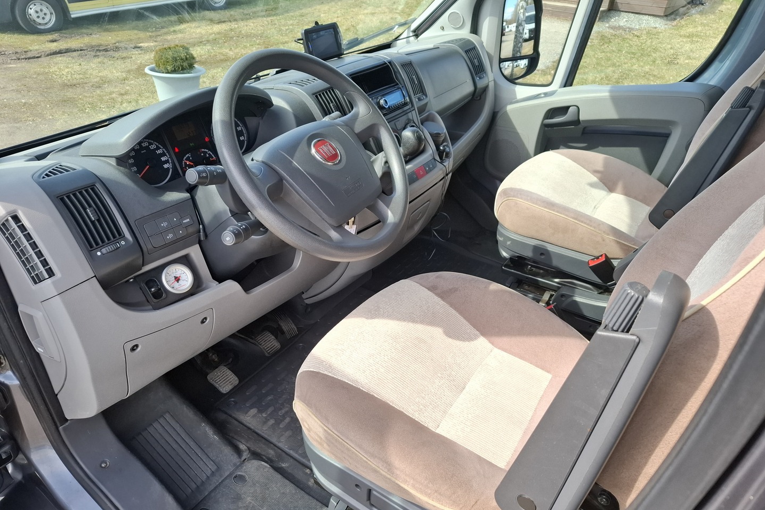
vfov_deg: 53.0
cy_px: 286
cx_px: 383
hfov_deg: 73.7
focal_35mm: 24
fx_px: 510
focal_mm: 5.54
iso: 50
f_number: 1.8
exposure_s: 1/425
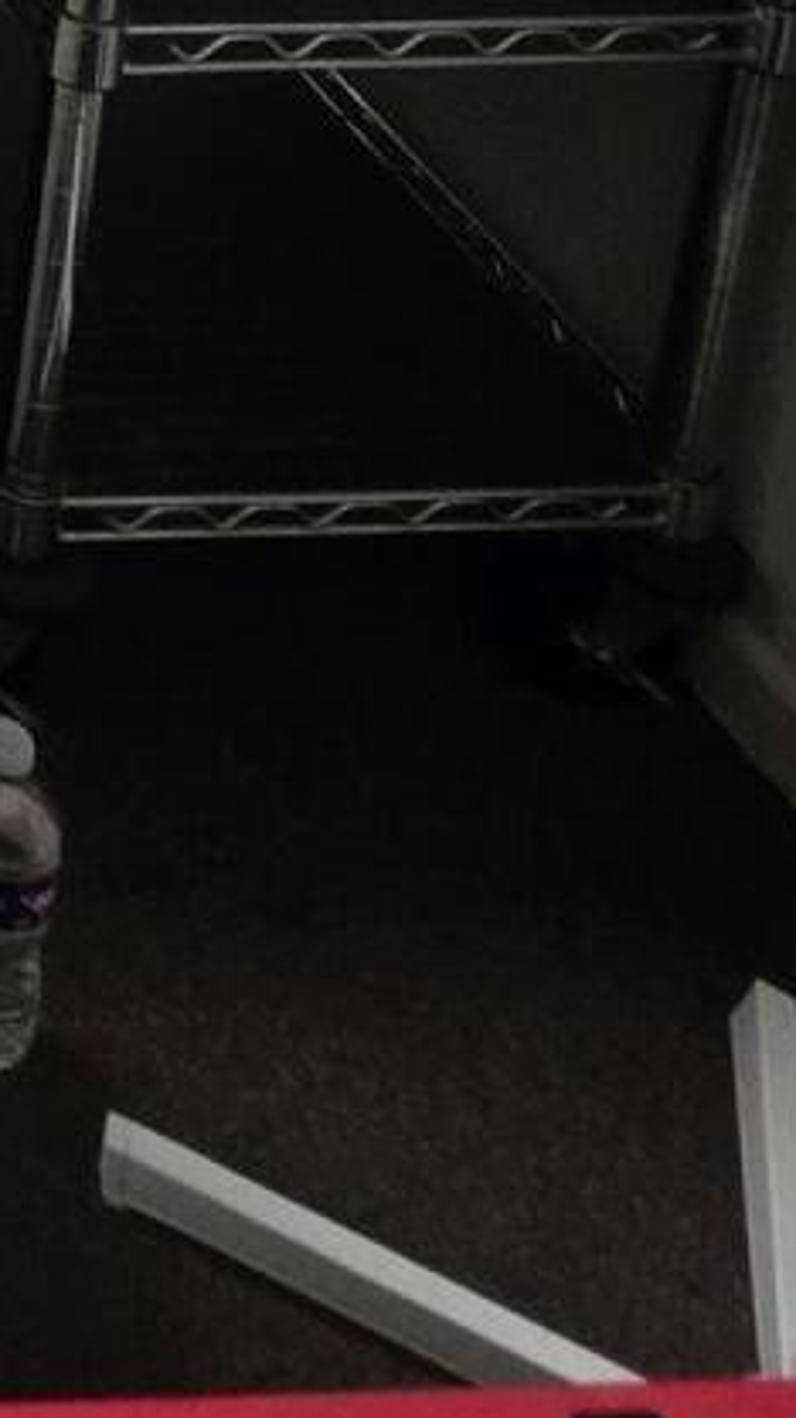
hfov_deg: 12.3
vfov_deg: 21.5
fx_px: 2556
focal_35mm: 68
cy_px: -1068
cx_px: -1320
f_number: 1.9
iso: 125
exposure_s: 1/120
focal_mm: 2.2
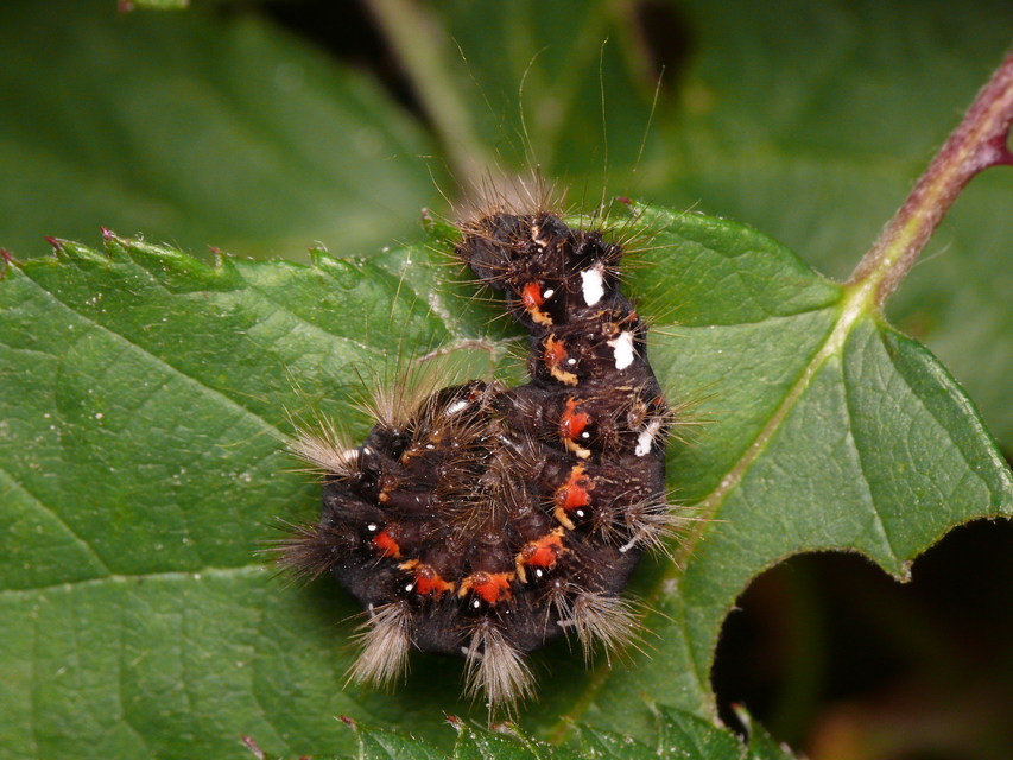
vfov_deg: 6.7
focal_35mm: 221
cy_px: 380
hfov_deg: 9.0
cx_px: 506
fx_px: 6468
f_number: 11
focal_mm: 46.8
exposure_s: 1/640
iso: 200
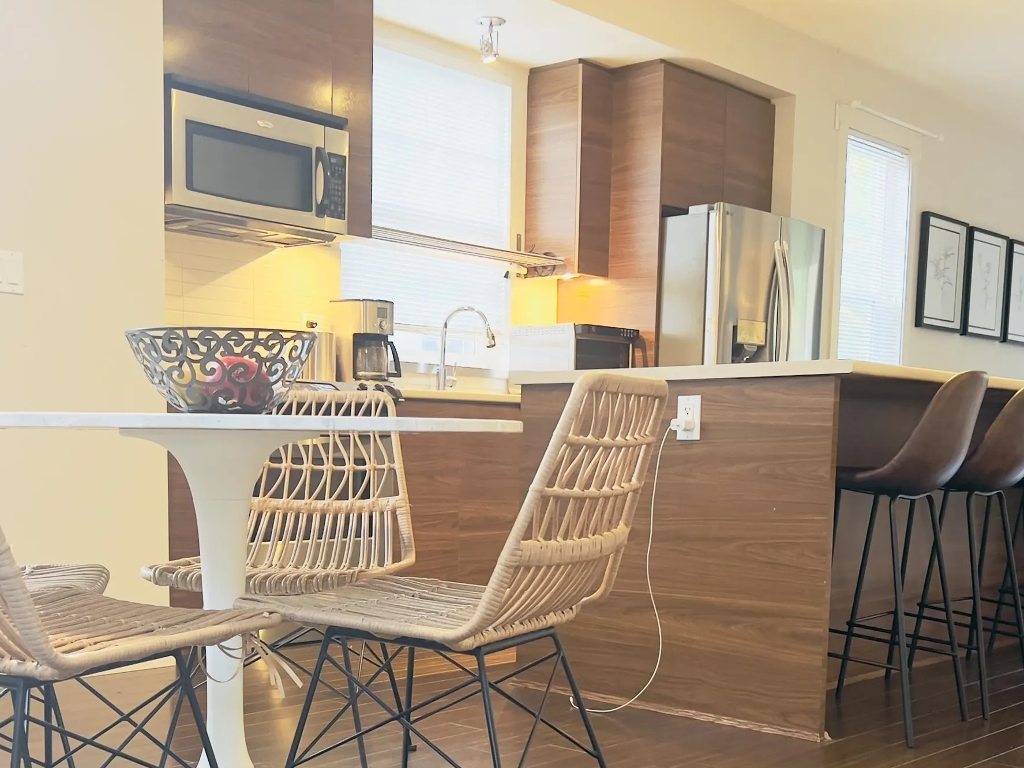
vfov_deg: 31.5
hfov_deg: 42.1
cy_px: 587
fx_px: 1331
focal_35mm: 45
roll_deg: -1.0
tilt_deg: -6.1
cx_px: 485
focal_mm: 5.7
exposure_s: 1/60
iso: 320
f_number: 1.5
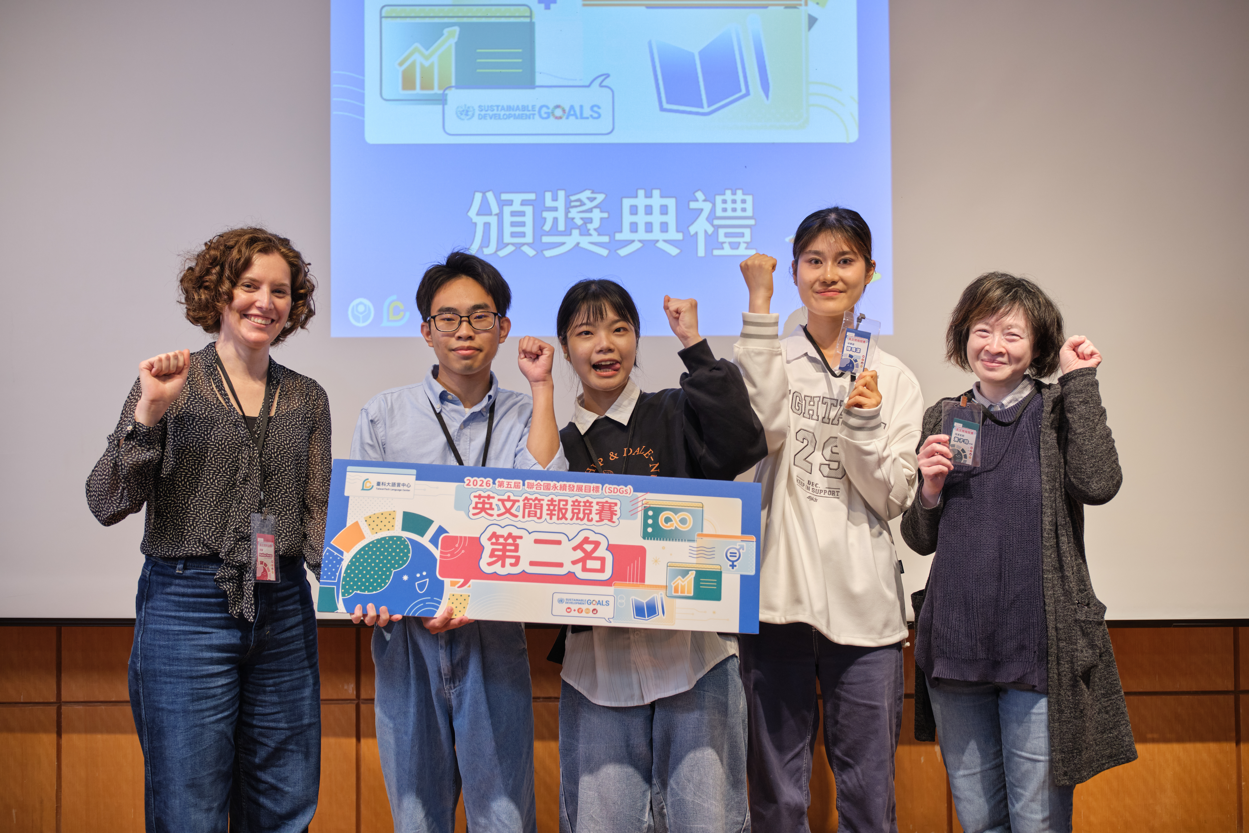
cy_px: 416
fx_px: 1284
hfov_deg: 51.9
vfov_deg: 35.9
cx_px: 624
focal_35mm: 37
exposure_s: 1/160
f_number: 2.2
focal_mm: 24.4
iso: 320
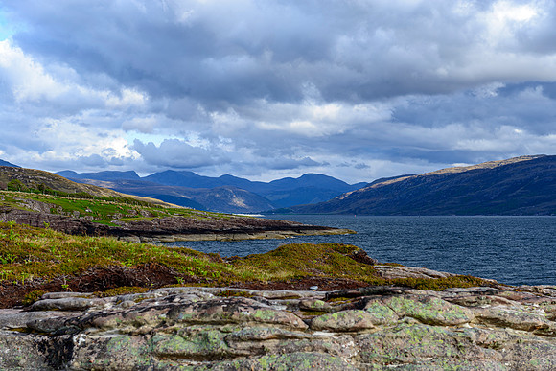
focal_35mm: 66
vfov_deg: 20.6
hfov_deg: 30.5
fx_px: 1020
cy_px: 186
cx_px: 278
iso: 100
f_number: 8
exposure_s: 1/60
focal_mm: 66
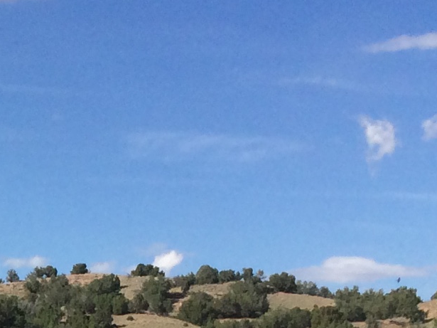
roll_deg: -1.5
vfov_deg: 8.9
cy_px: 723
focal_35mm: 154
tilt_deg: -6.6
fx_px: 1944
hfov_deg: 11.7
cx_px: -378
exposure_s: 1/2283
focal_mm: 4.15
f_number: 2.2
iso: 32
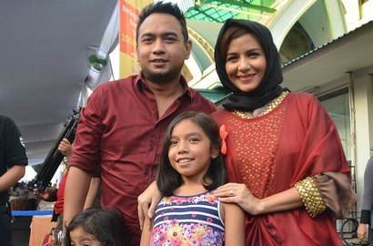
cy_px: 123
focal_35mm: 27
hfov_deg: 67.6
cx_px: 186
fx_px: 279
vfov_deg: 47.6
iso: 400
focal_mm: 18
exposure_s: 1/320
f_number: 3.5
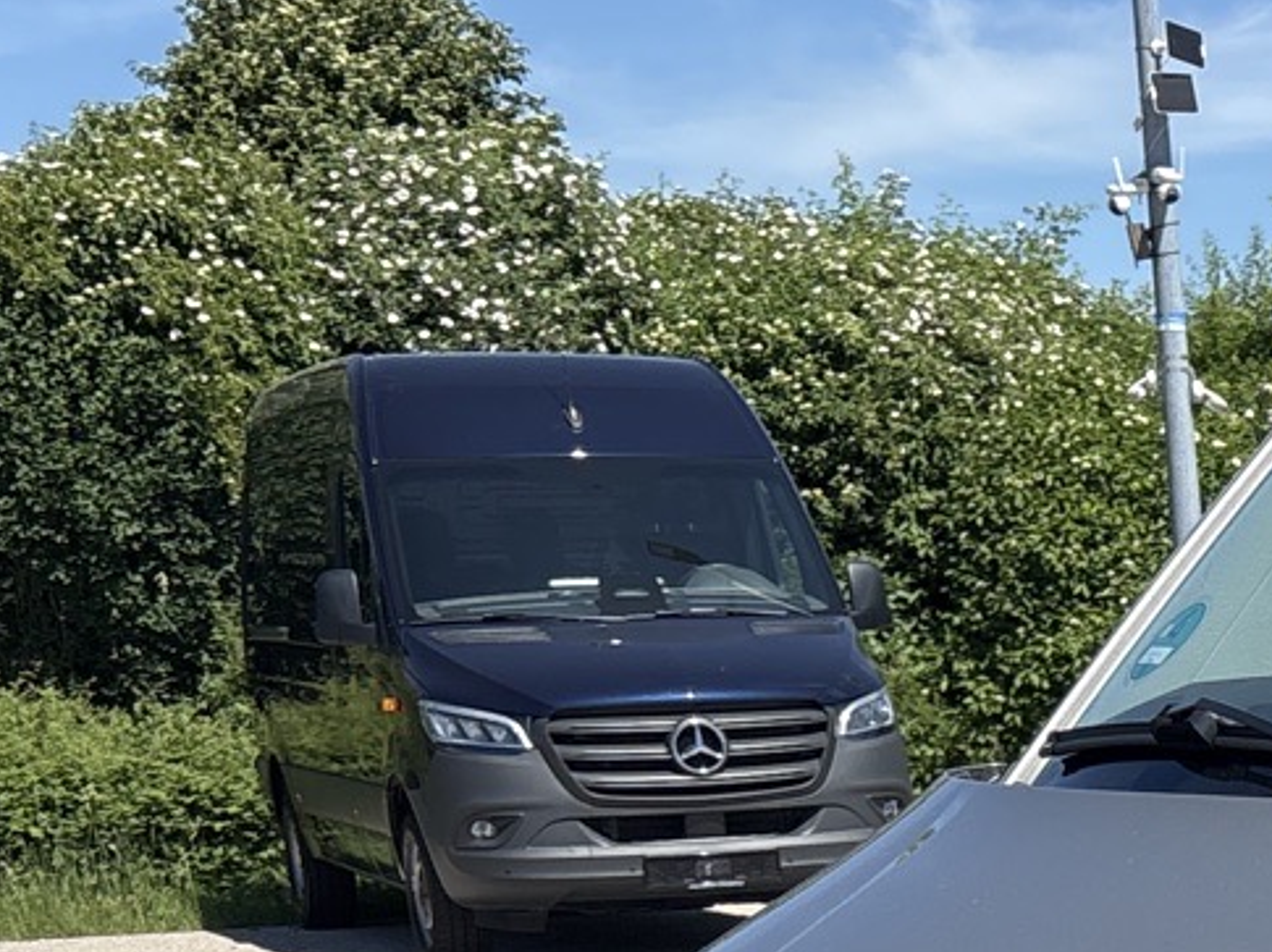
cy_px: 1505
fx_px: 3782
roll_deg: +1.7
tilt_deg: -13.5
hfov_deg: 16.8
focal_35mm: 103
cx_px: 2067
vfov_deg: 13.4
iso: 50
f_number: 1.6
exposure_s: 1/3534
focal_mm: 5.96
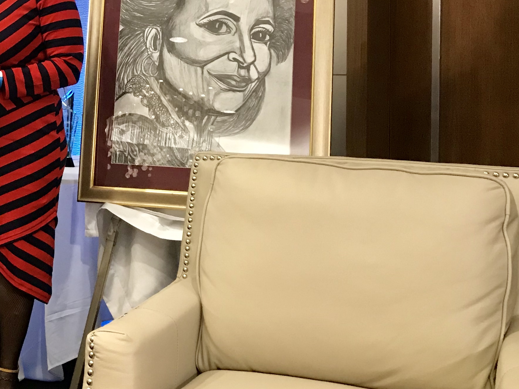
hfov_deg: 27.6
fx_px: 960
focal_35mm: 64
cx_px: -57
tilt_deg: -0.8
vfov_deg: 22.7
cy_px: 94
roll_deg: -0.4
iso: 80
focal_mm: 3.99
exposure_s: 1/15
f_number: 1.8
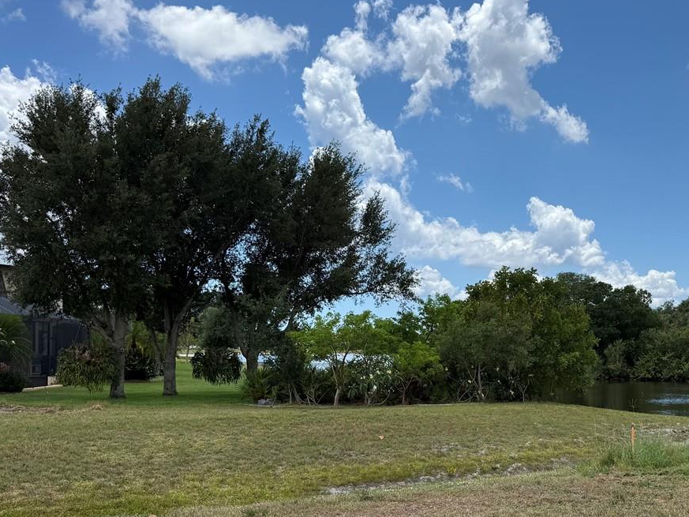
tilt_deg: +0.8
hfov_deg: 41.6
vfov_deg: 32.6
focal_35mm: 44
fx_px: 876
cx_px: 519
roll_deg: -0.1
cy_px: 340
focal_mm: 6.76
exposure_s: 1/5714
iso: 80
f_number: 1.78
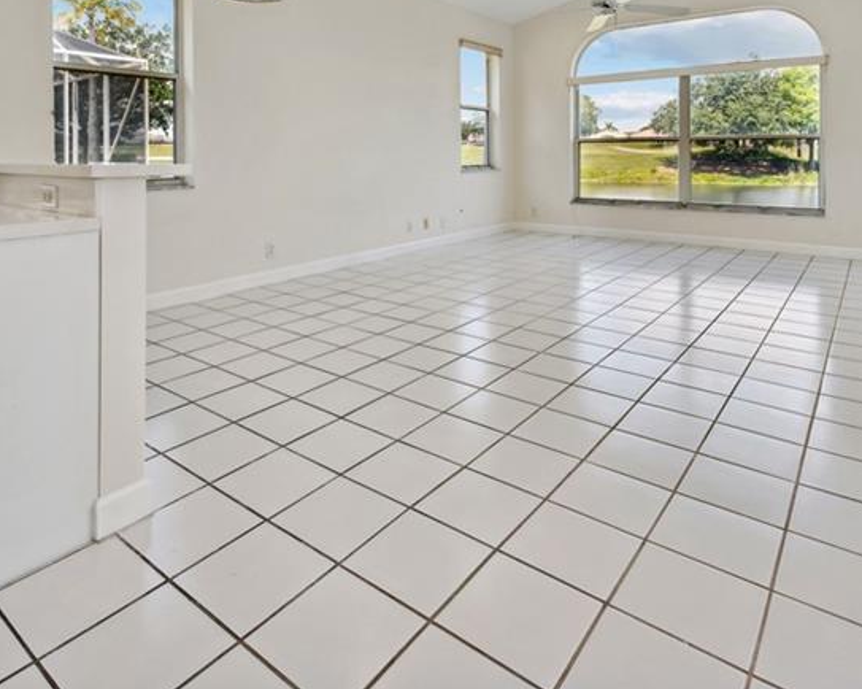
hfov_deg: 72.6
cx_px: 414
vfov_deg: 57.5
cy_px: 166
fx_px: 587
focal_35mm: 23
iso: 100
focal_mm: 13
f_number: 8
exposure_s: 1/100
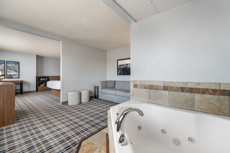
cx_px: 115
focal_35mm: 14
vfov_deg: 81.1
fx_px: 89
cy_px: 76
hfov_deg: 104.3
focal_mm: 14
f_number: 8
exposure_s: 1/50
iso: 500
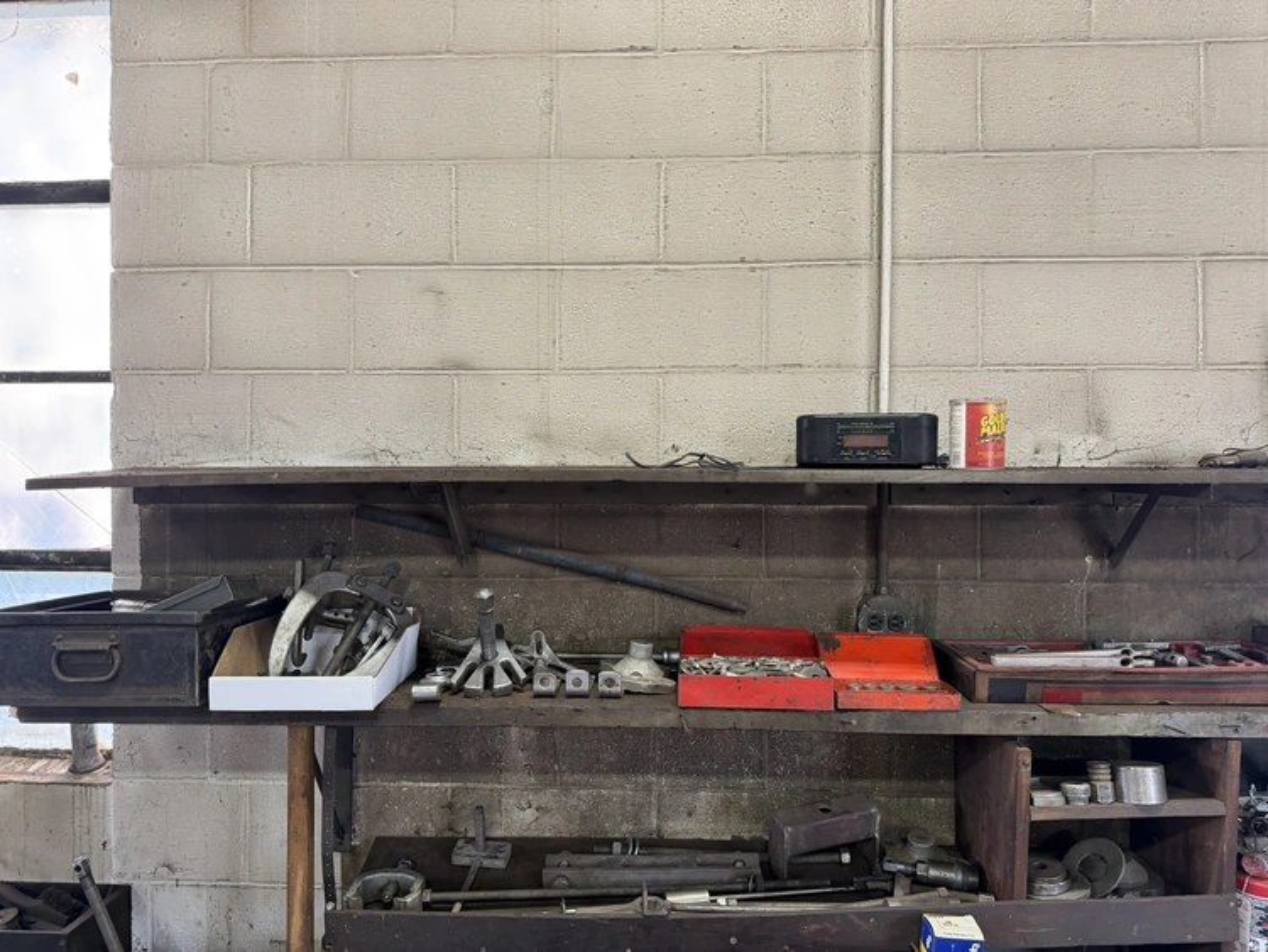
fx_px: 879
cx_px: 634
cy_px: 476
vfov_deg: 56.8
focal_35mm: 24
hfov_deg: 71.6
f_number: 1.78
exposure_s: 1/60
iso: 200
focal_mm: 6.76
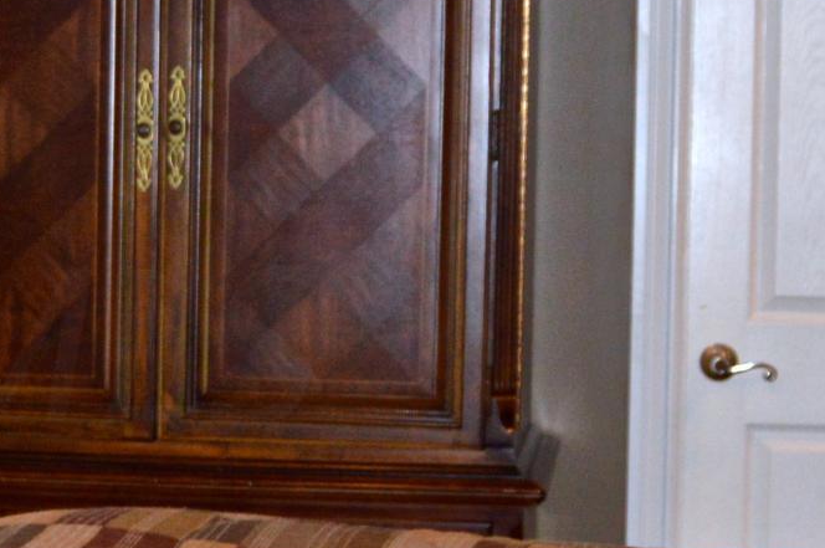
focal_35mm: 122
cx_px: -53
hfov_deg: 16.4
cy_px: 345
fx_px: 2792
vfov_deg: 11.2
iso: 500
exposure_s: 1/60
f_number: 3.5
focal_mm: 18
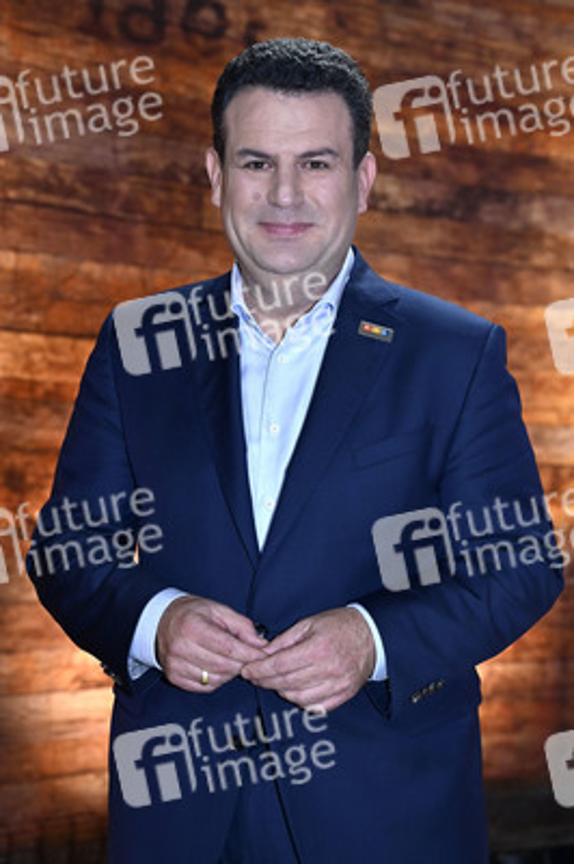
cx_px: 287
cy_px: 432
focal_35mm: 62
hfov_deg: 21.9
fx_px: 1485
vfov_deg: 32.4
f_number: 4
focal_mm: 62
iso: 800
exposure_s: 1/200
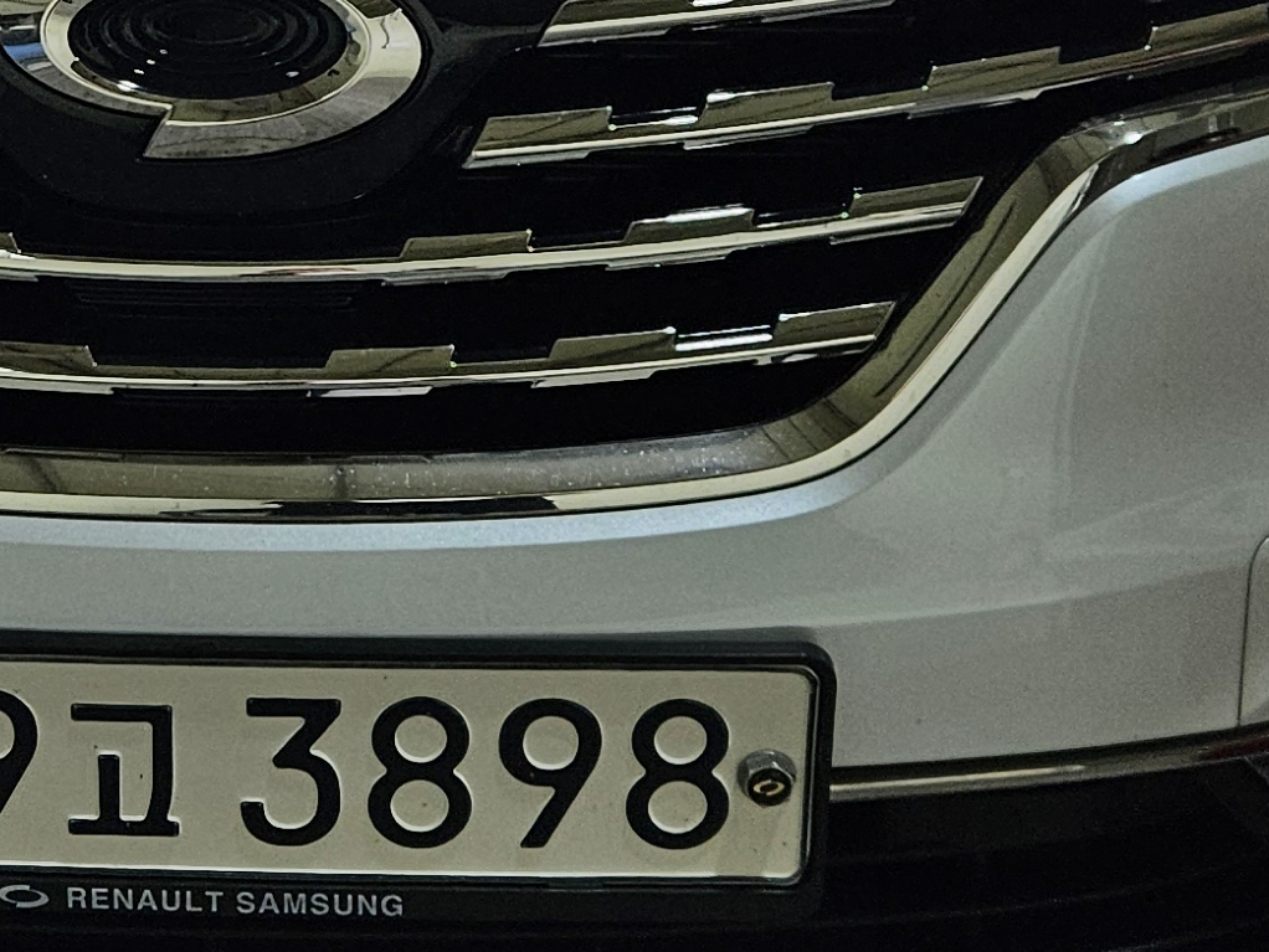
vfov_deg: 16.0
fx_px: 3300
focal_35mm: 90
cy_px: -61
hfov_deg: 21.6
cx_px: 325
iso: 64
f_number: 1.8
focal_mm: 5.4
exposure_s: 1/180
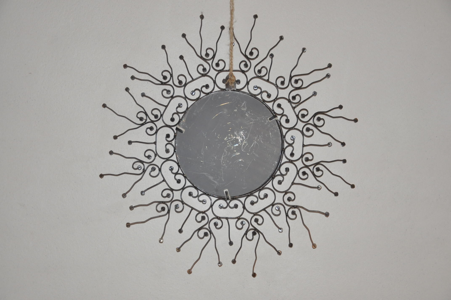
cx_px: 226
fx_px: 751
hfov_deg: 33.4
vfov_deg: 22.6
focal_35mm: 60
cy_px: 150
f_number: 4.5
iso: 800
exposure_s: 1/60
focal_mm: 40
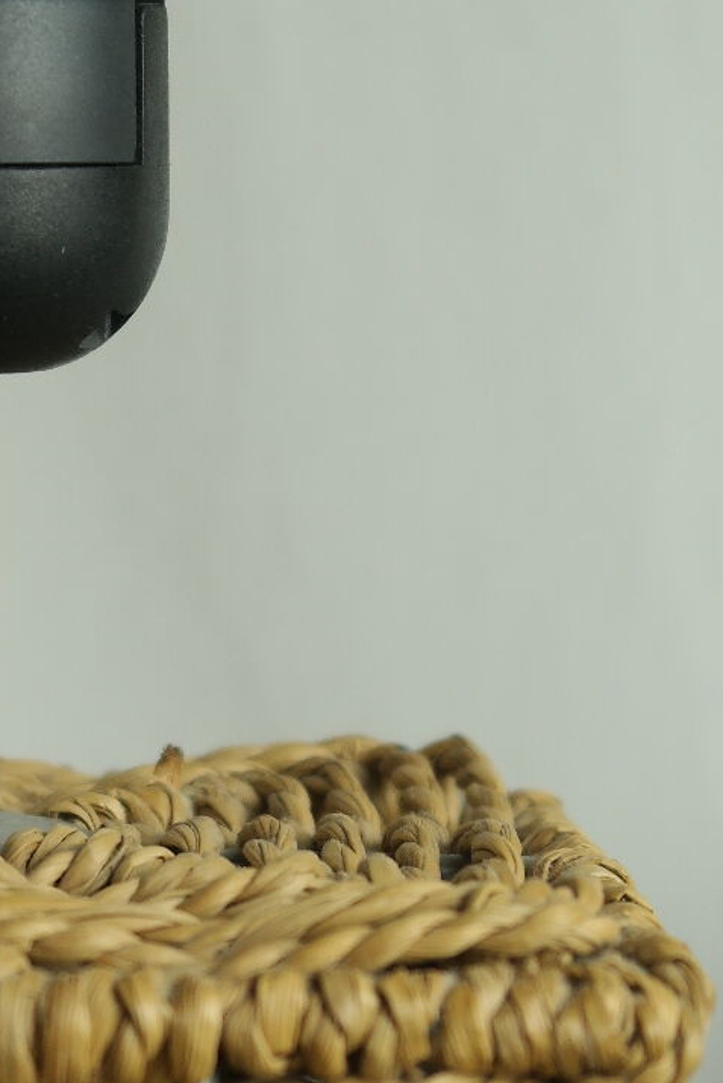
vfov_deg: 11.0
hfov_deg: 7.3
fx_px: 5600
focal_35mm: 186
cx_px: -39
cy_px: 795
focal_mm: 50
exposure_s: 1/30
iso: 200
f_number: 5.6
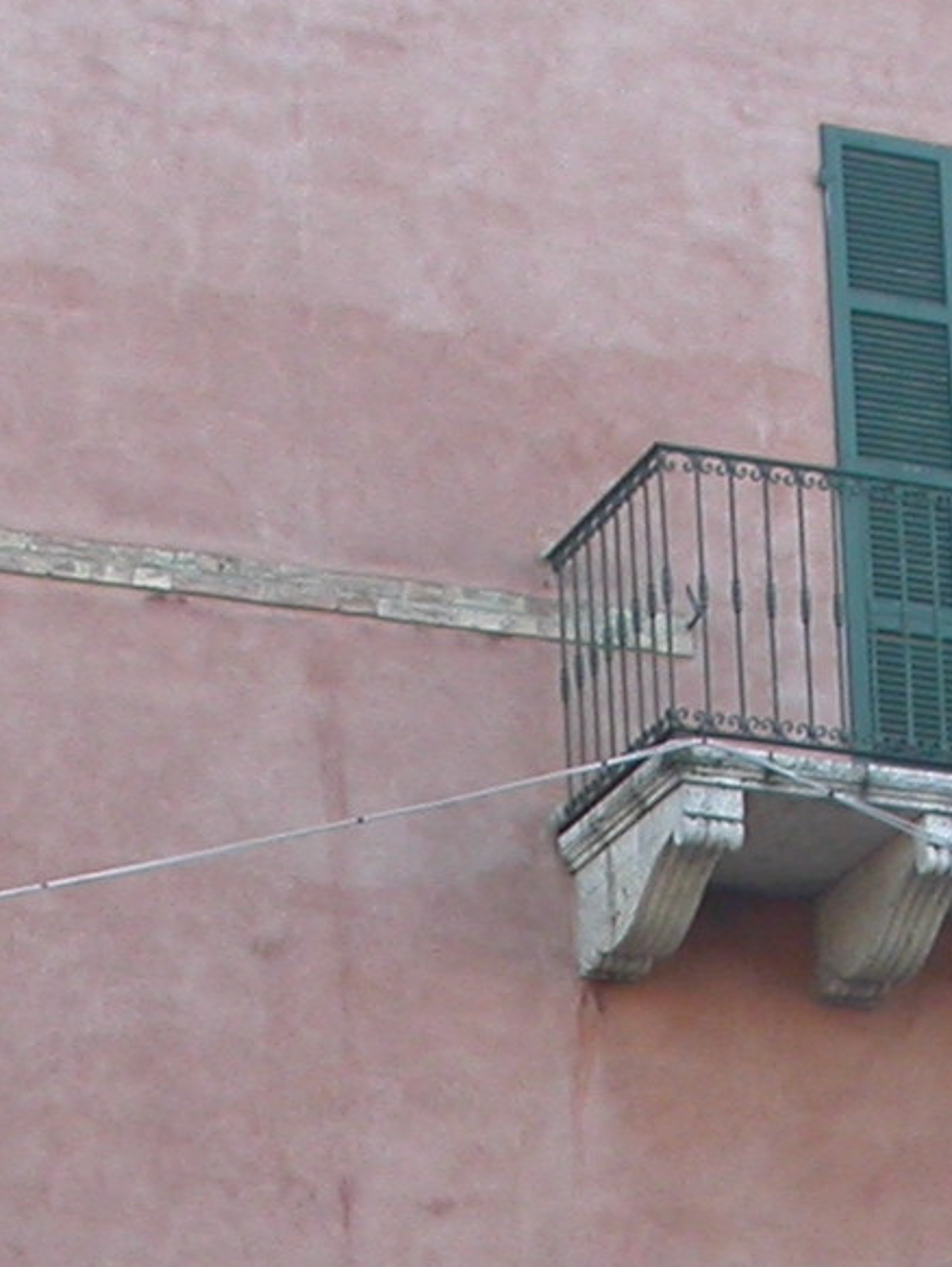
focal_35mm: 148
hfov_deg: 10.0
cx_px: 654
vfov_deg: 12.9
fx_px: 5421
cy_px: 1628
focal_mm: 7.85
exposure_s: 1/104
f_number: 3.7
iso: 100
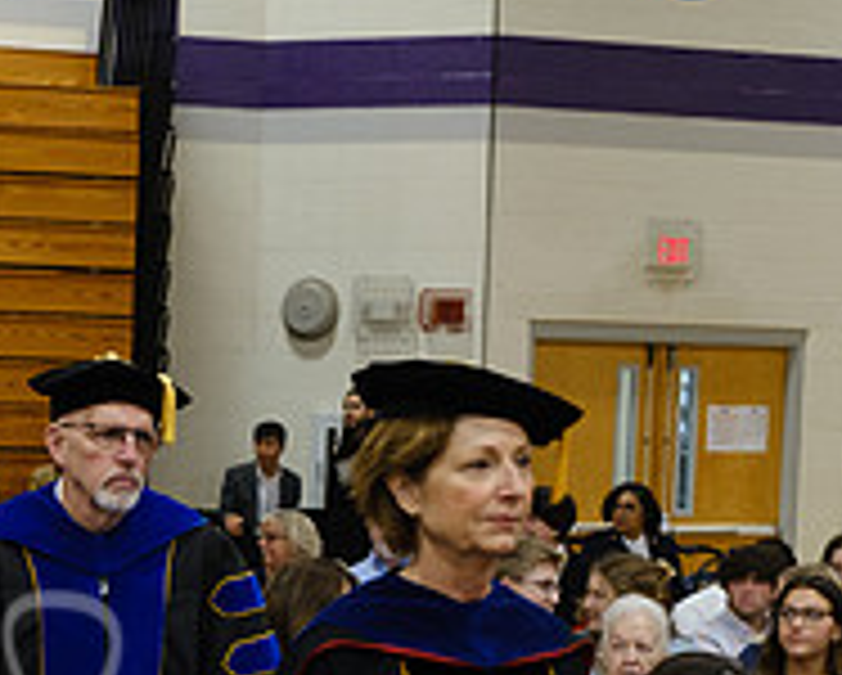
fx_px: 3043
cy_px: 799
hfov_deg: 15.4
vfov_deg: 12.4
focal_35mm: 122
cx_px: -14
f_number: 3.2
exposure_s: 1/100
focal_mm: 28.3
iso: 1250
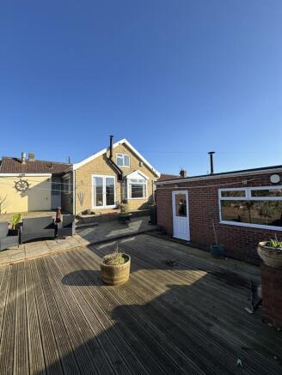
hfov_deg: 85.7
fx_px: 152
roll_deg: +1.9
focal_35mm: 14
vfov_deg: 102.0
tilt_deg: +4.6
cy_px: 188
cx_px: 141
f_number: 2.2
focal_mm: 2.22
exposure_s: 1/1506
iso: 50
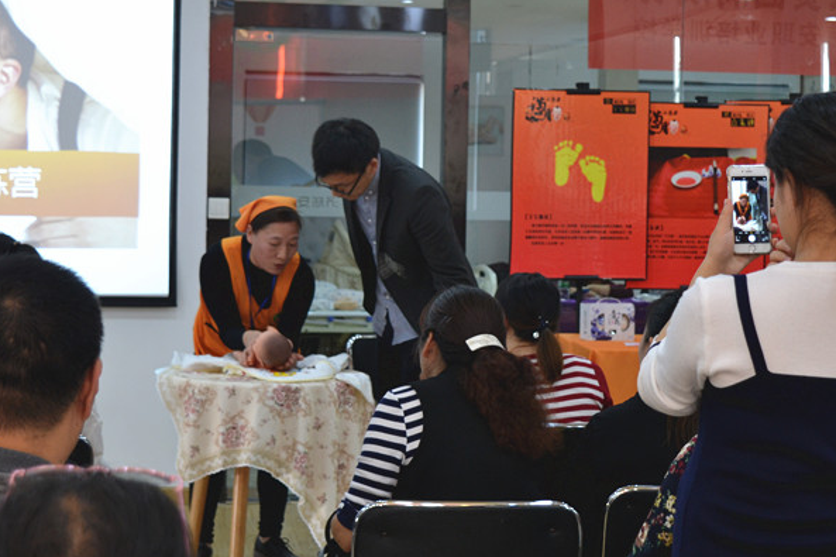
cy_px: 236
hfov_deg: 23.9
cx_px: 454
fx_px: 1973
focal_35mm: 85
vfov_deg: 16.1
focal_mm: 42
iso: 400
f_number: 5
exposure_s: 1/15
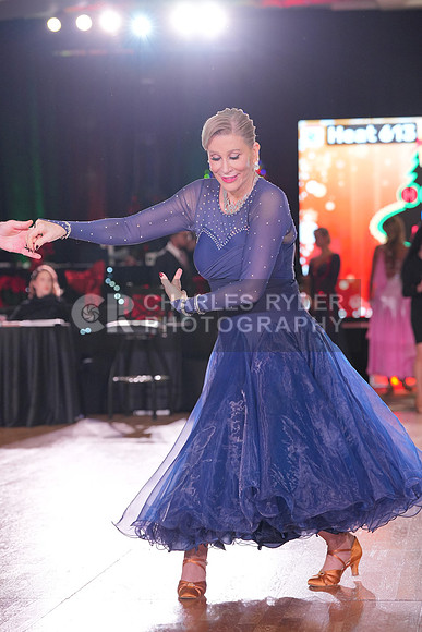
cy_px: 316
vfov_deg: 20.4
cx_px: 211
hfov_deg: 13.7
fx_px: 1757
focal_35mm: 100
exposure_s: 1/500
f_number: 4
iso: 2000
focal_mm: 100
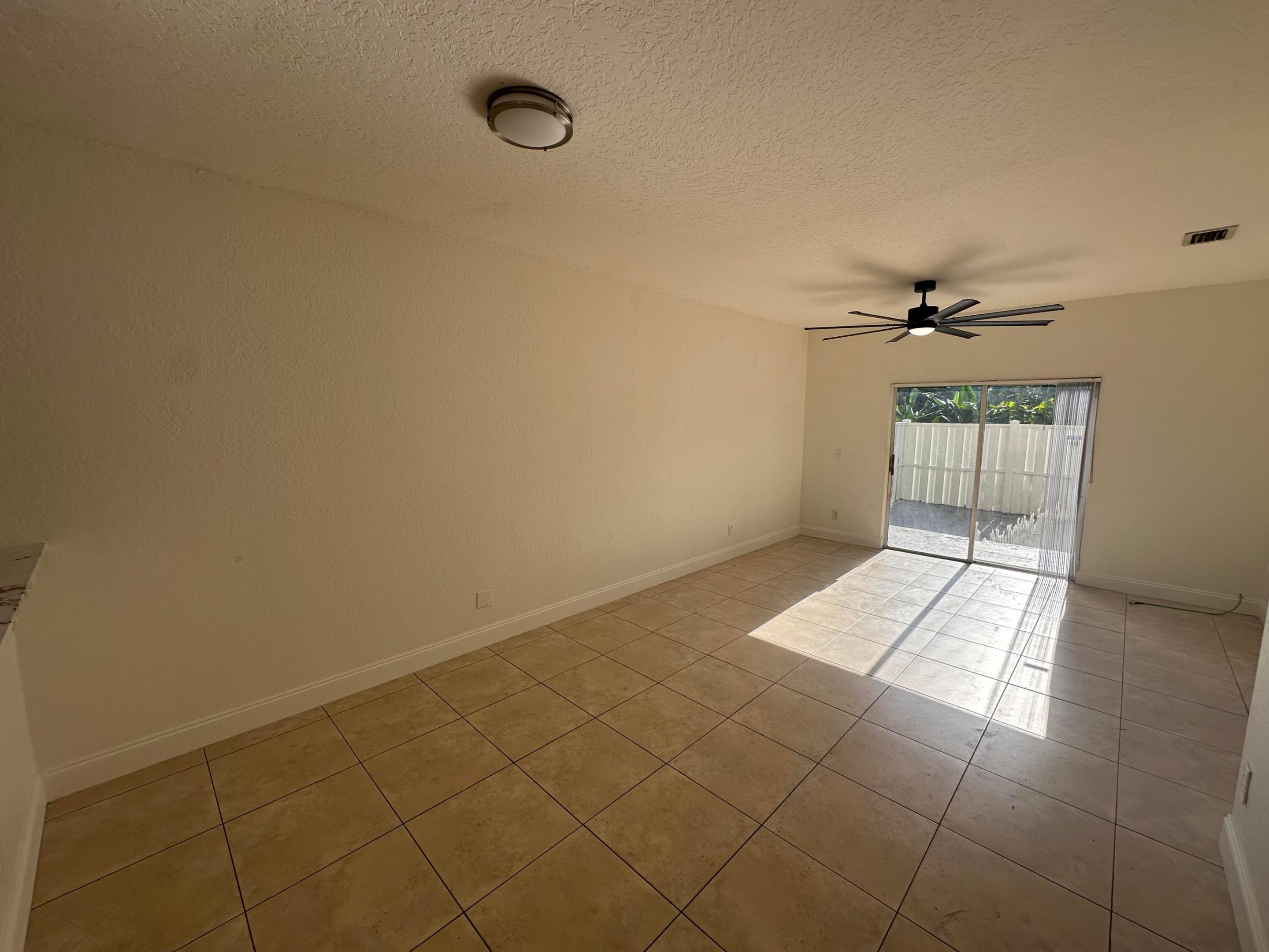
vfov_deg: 85.7
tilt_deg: -4.9
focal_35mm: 14
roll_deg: -0.4
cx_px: 634
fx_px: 513
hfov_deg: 102.1
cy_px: 476
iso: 40
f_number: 2.2
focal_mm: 2.22
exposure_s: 1/506
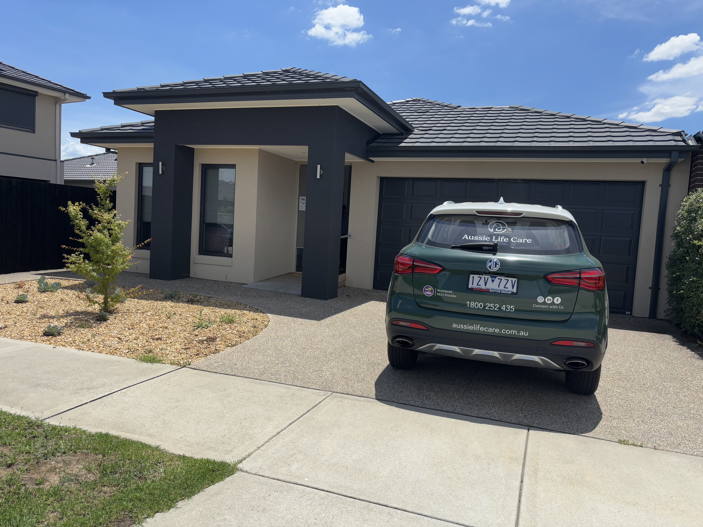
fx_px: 528
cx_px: 352
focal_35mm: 26
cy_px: 264
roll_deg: -3.7
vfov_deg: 53.1
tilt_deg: -4.4
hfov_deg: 67.3
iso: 50
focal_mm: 5.96
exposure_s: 1/3937
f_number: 1.6
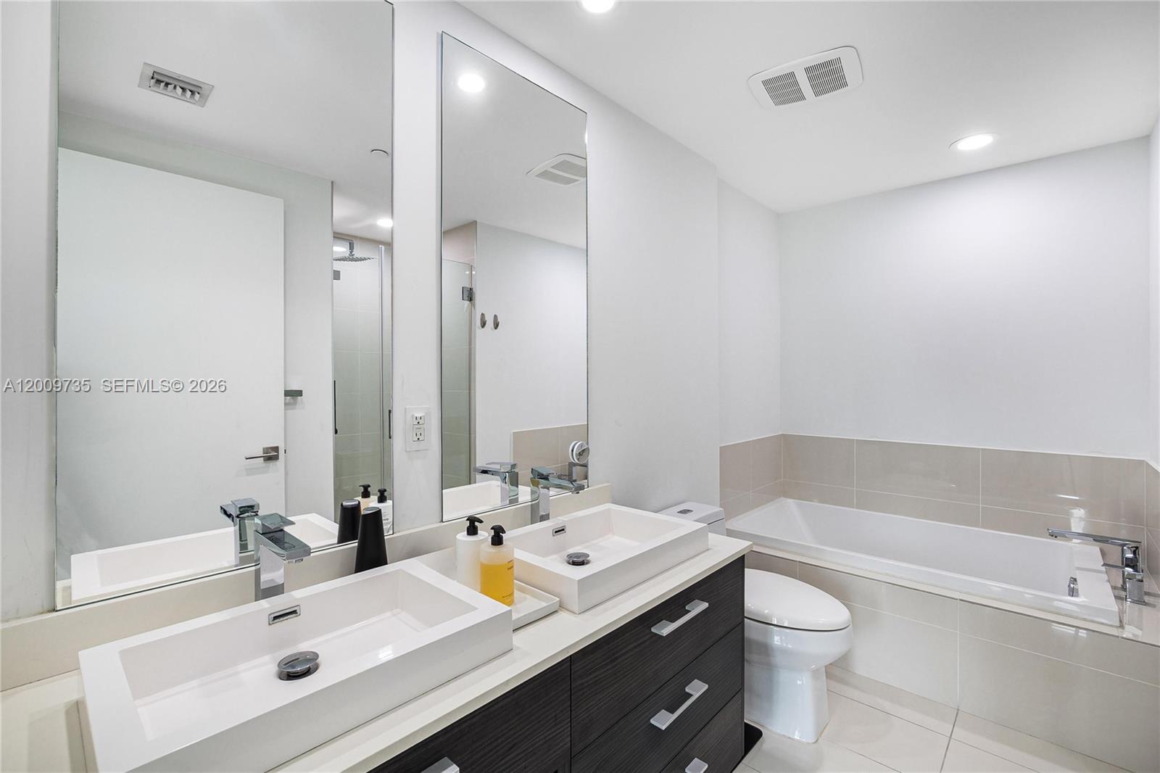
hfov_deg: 96.7
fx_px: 515
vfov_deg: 73.7
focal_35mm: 16
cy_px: 386
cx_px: 580
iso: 100
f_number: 5
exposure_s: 1/15
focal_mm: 8
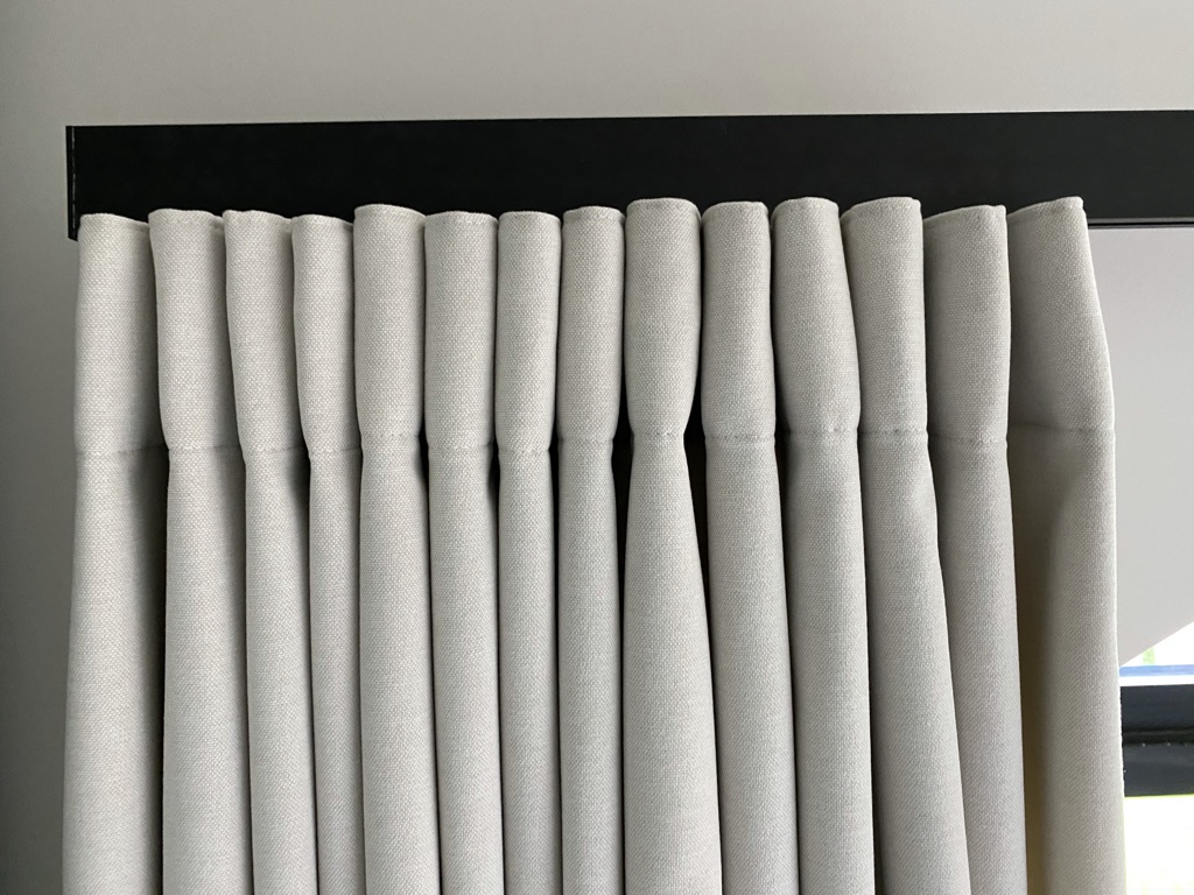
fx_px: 897
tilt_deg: -1.7
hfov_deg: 67.3
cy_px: 448
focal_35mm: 26
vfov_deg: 53.1
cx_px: 597
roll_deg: +0.4
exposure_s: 1/60
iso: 400
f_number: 1.8
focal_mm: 4.25
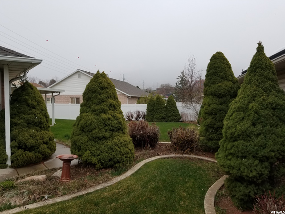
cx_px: 142
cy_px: 107
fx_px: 214
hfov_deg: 67.3
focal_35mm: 26
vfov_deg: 53.1
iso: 50
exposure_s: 1/1896
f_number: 1.7
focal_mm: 4.25
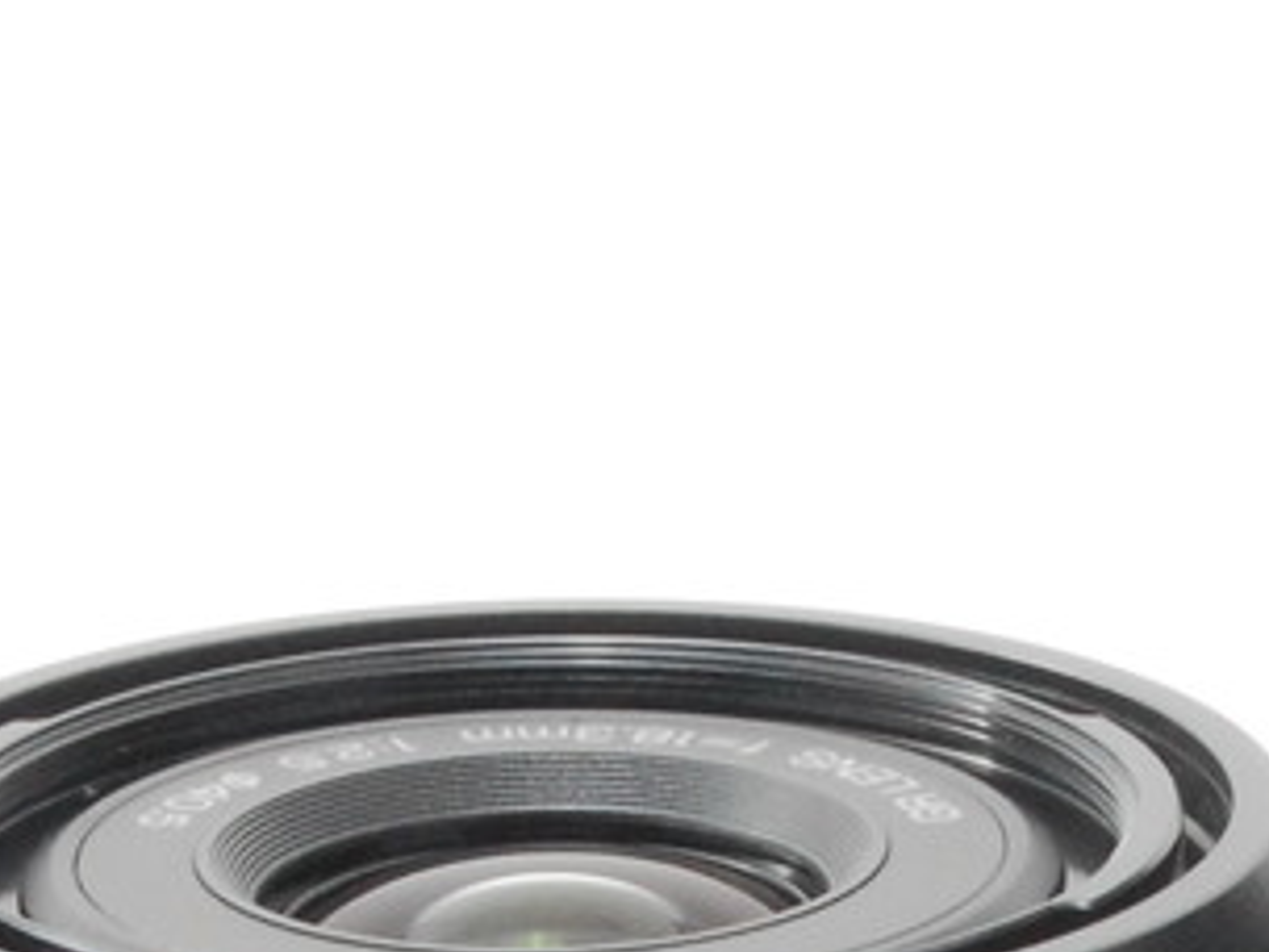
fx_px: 15343
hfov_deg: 4.7
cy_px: 745
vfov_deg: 3.6
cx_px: 1236
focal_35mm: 419
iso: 800
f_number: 22
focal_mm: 55
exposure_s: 1/250
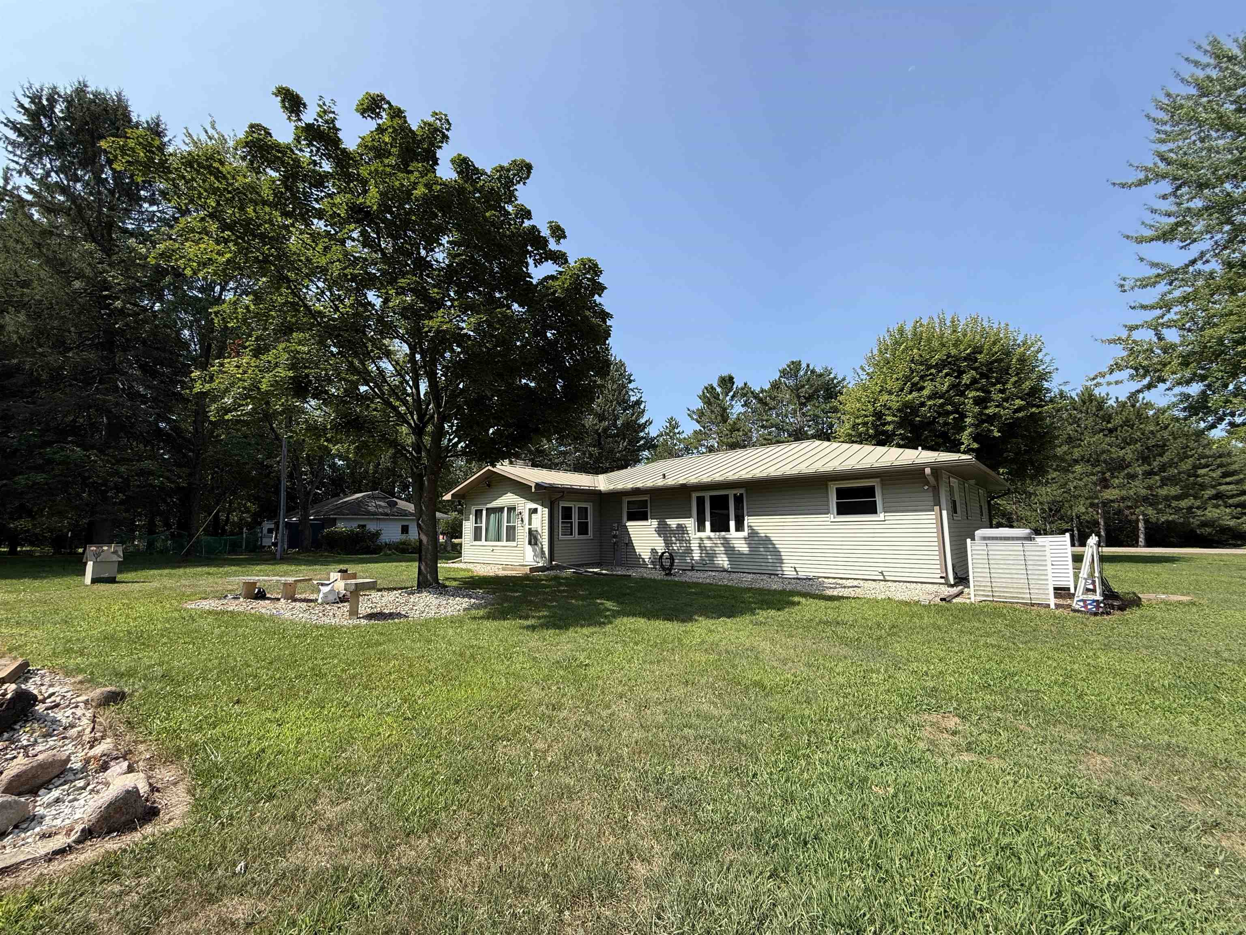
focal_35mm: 14
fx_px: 504
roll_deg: +0.6
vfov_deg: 85.7
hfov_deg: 102.1
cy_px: 468
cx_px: 623
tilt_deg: +7.5
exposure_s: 1/1368
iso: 50
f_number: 2.2
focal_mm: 2.22
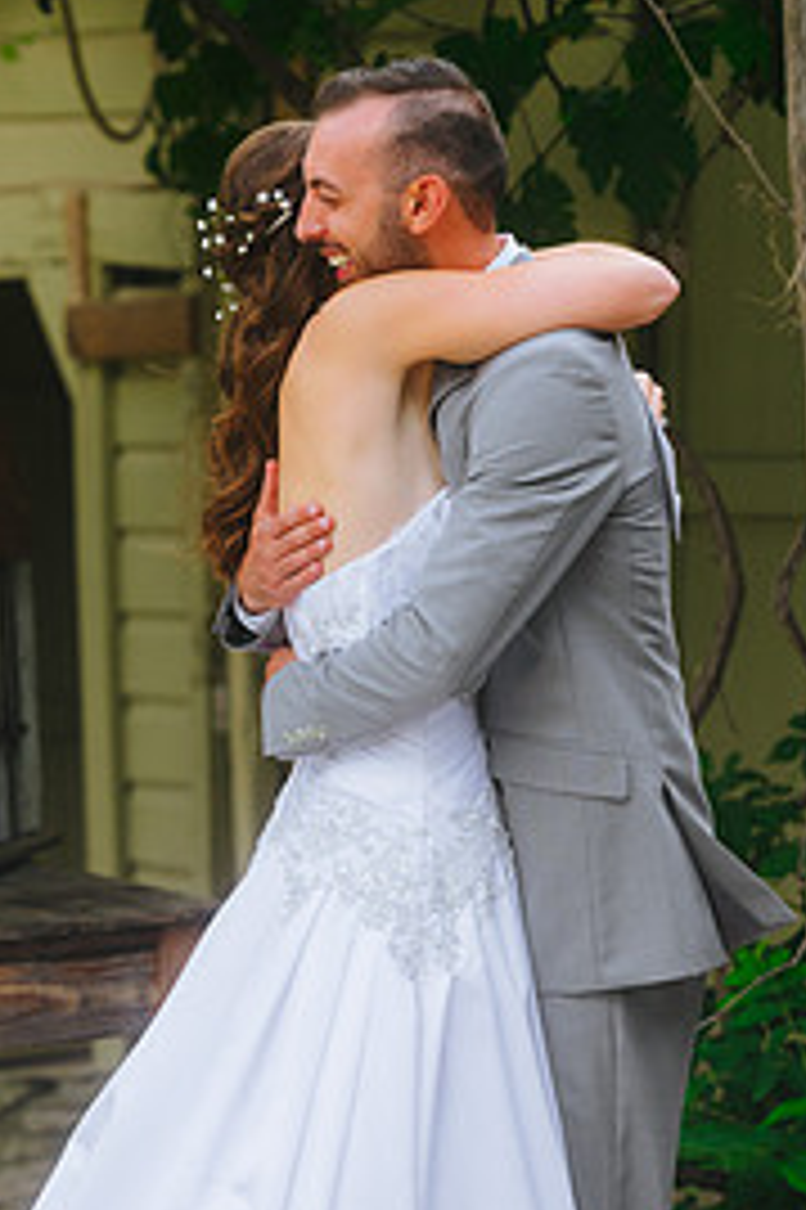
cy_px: 661
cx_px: 203
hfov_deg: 6.1
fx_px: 7599
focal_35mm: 226
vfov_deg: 9.1
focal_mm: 135
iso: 200
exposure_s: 1/800
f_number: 2.8
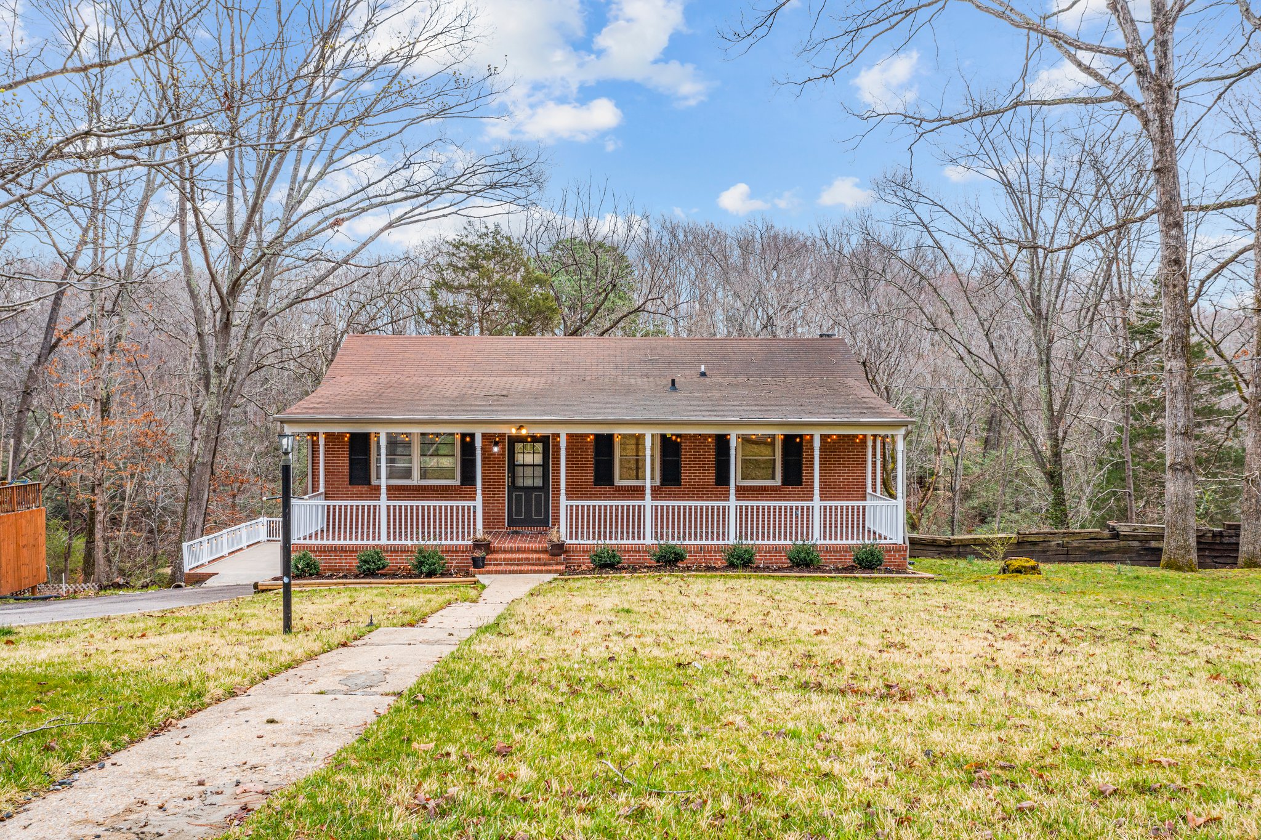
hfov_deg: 65.5
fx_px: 980
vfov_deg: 46.4
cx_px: 630
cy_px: 420
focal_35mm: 28
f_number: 6.3
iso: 100
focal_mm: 10.26
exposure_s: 1/20
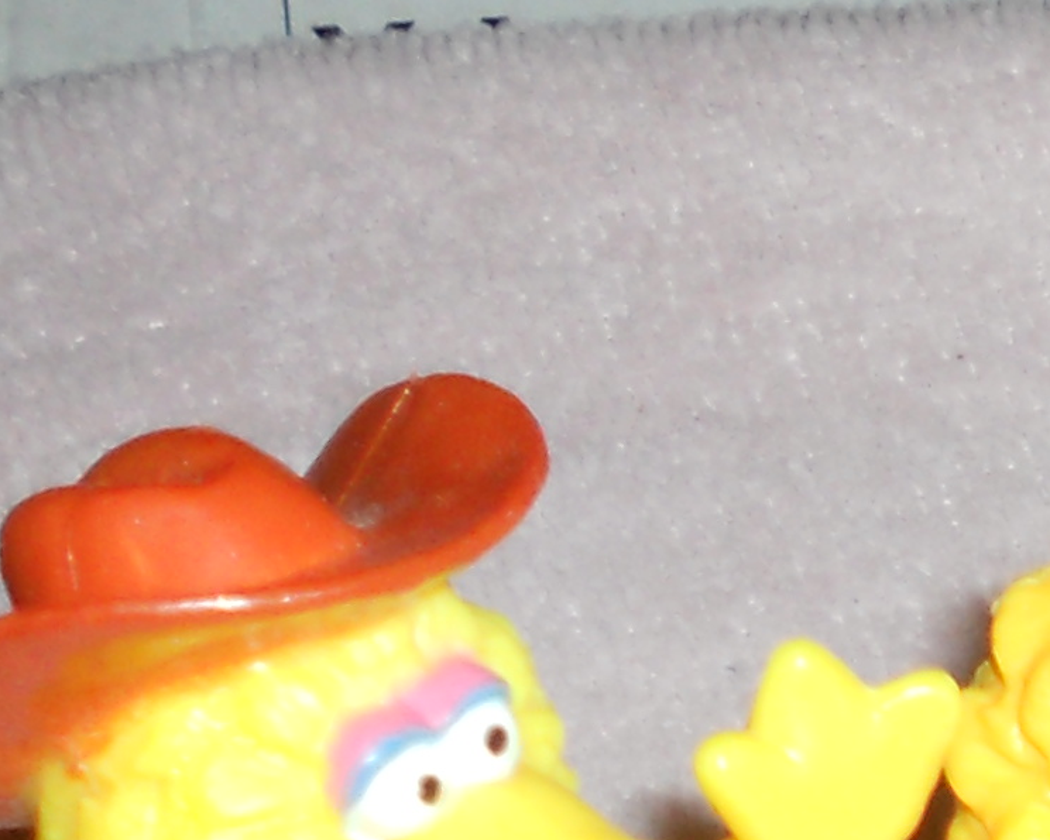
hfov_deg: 10.4
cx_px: 2207
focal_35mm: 168
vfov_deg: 8.5
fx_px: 5220
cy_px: 1926
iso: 80
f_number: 3.5
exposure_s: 1/25
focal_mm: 5.8
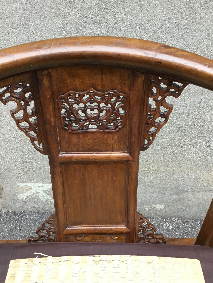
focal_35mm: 31
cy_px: 142
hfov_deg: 45.4
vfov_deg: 58.4
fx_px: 254
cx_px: 106
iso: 80
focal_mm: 3.3
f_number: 2.4
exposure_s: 1/33
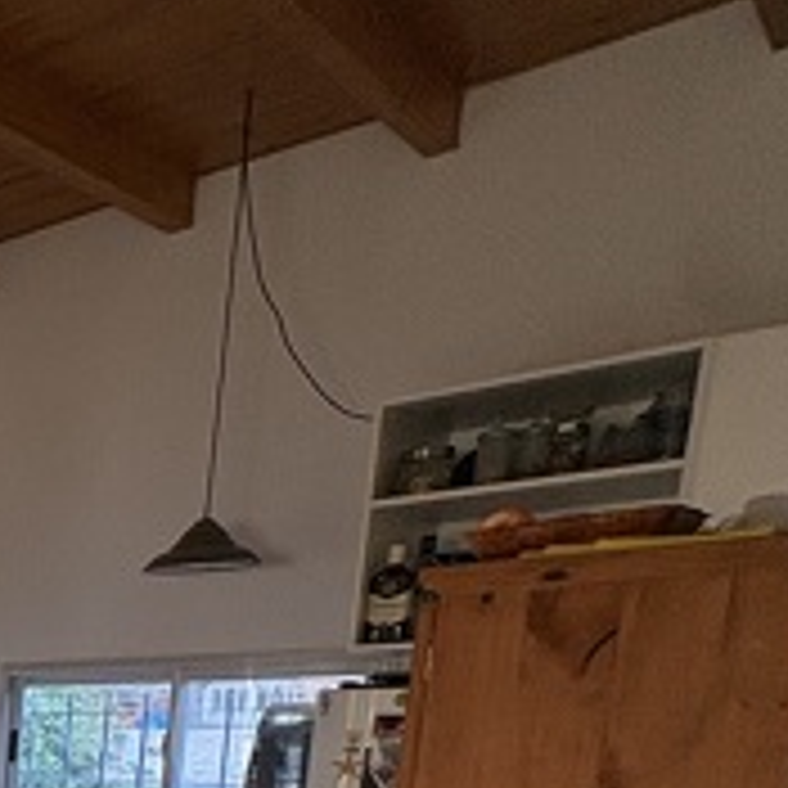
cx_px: -617
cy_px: 955
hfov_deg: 22.2
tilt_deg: -10.4
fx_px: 1210
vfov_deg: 30.4
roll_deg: +2.2
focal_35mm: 47
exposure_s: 1/99
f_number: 2.2
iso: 64
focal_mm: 2.22
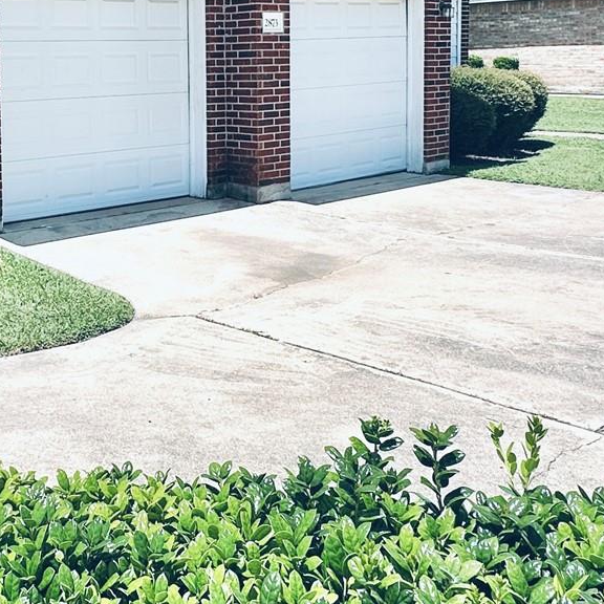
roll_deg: +1.6
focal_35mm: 44
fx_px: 869
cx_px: 46
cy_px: 118
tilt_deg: -4.3
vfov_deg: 37.0
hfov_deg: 35.8
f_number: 2.2
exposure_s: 1/2564
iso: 50
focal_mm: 2.22
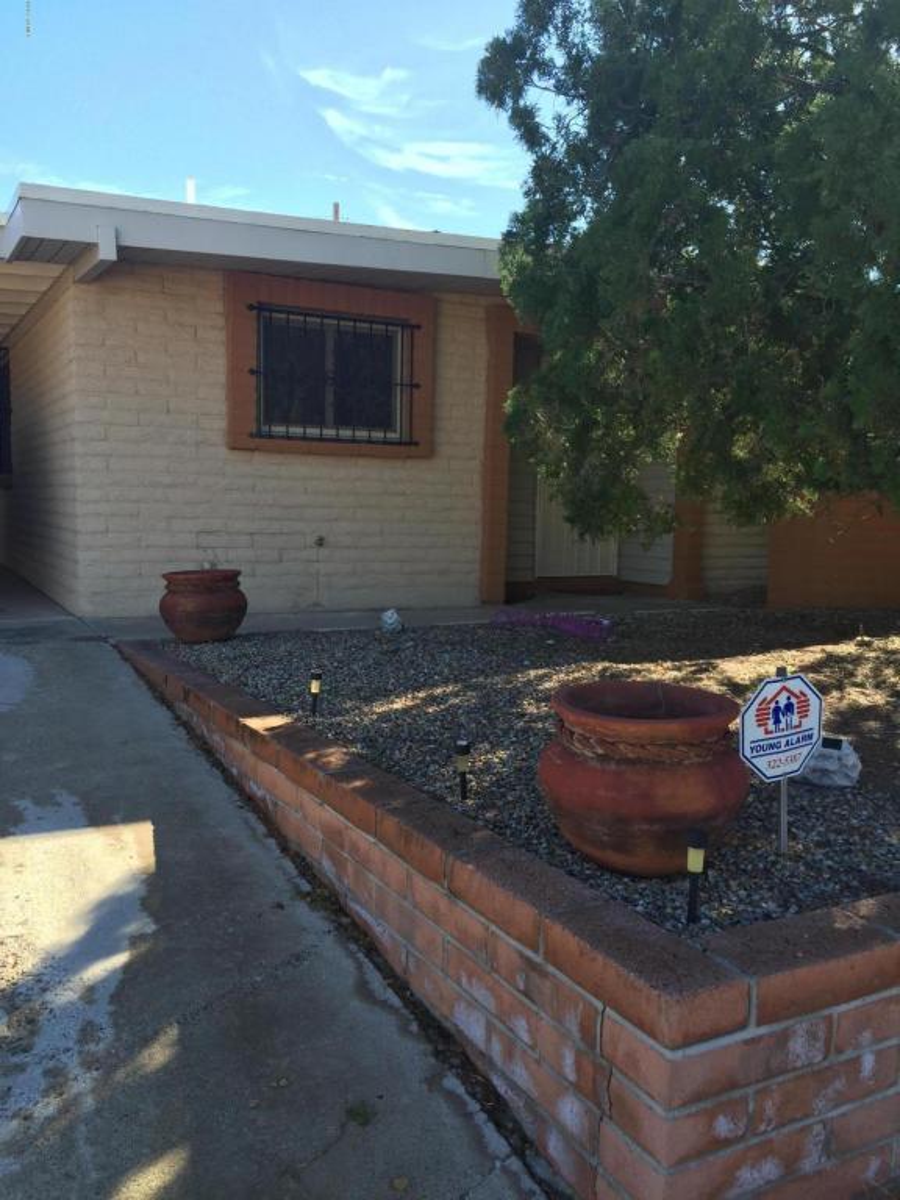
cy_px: 600
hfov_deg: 48.2
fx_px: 1005
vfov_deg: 61.7
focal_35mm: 29
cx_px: 450
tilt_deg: -5.3
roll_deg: -1.0
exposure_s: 1/494
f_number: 2.2
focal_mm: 4.15
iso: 32
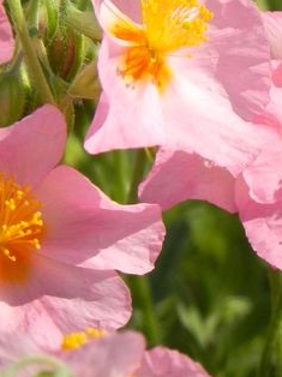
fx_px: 5101
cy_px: 18
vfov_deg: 4.2
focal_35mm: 469
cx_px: 196
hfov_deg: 3.2
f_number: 4.5
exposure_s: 1/2000
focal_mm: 32.7
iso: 212
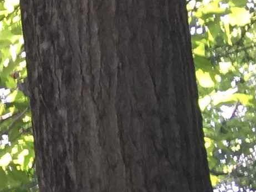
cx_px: -527
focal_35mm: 194
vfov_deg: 7.1
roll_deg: -0.6
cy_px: 497
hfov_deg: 8.5
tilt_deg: +0.0
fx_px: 1434
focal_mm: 4.15
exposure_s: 1/40
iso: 25
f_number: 2.2
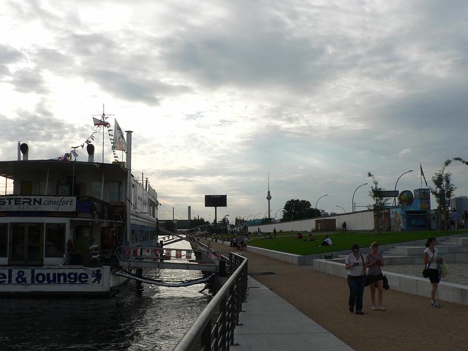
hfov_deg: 51.4
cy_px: 176
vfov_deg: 39.7
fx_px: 487
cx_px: 234
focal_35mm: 36
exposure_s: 1/500
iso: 80
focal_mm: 6
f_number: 5.6
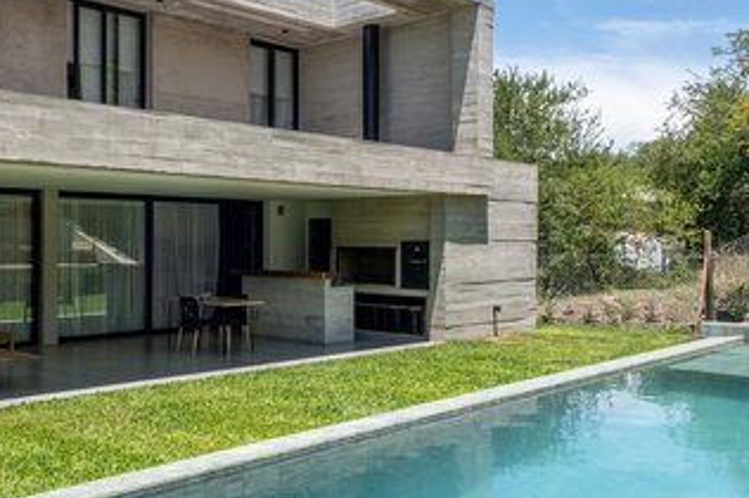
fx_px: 790
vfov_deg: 34.5
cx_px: 199
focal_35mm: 38
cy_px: 148
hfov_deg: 49.0
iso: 160
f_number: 11
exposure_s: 1/500
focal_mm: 10
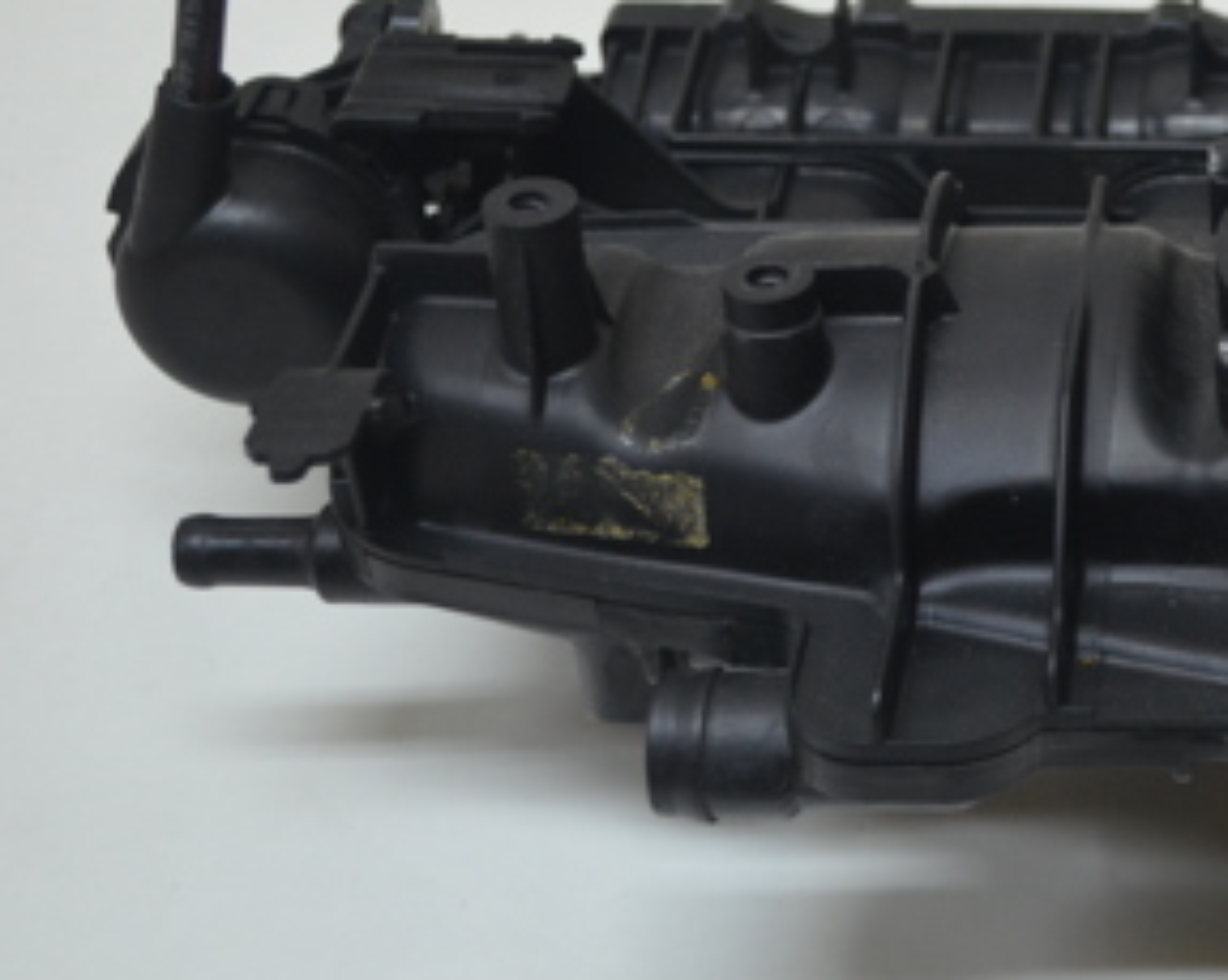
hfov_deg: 19.5
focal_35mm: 94
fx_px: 3413
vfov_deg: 16.3
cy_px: 297
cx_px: 1361
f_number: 4.5
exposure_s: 1/40
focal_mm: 30
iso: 800
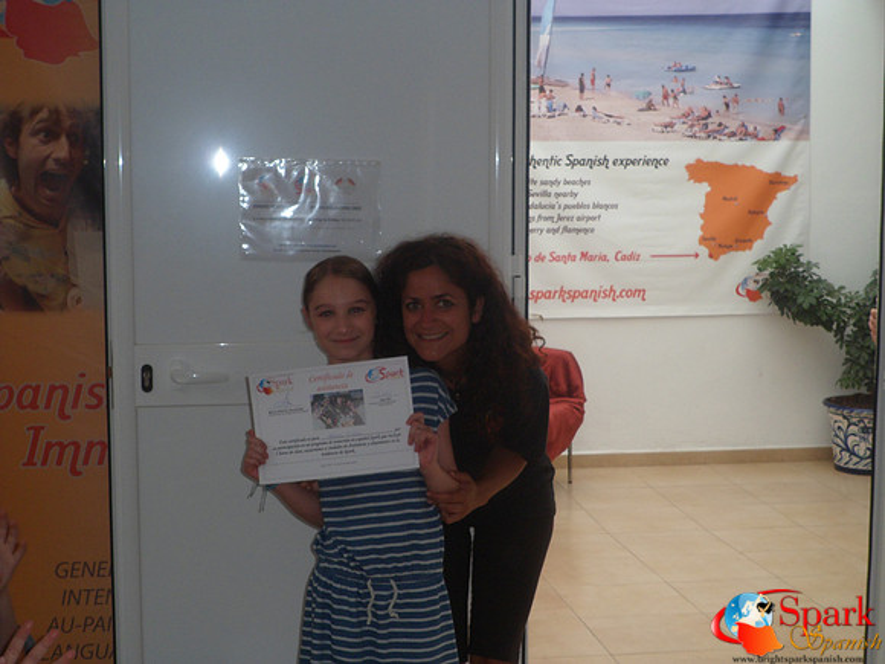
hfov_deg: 32.2
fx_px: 1534
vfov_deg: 24.4
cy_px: 332
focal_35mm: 60
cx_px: 442
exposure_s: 1/60
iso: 120
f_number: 5.2
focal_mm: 11.2
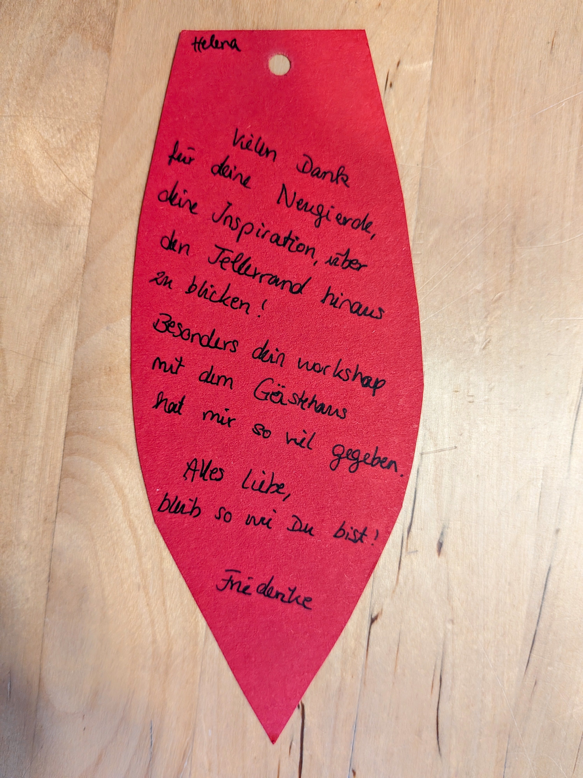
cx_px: 292
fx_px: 539
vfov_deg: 71.6
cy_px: 389
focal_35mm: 24
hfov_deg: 56.8
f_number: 1.7
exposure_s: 1/50
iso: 243
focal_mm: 4.53
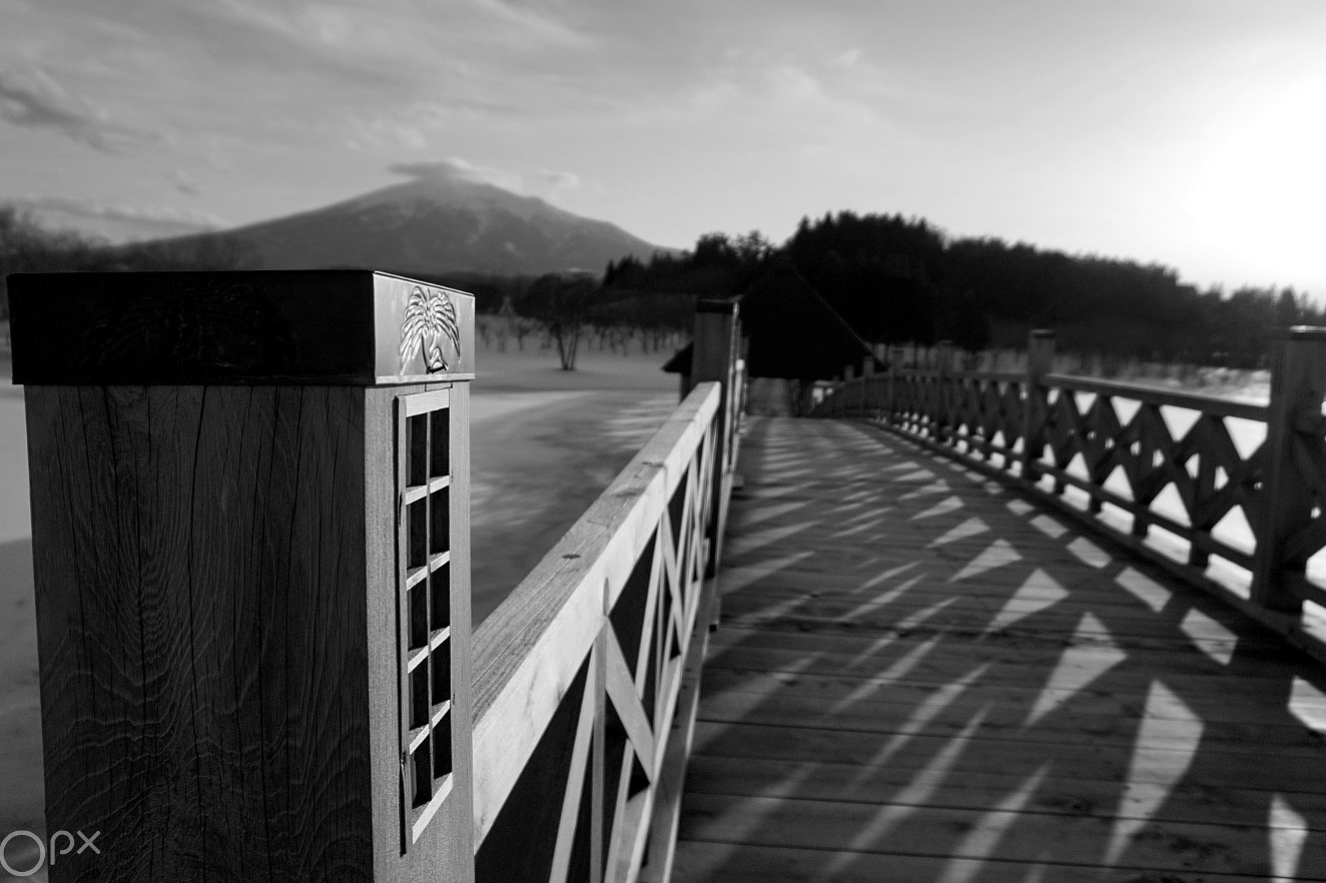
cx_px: 653
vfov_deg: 44.9
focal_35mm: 29
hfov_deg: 63.7
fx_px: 1068
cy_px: 452
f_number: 3.5
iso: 100
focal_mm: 16
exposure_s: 1/4000
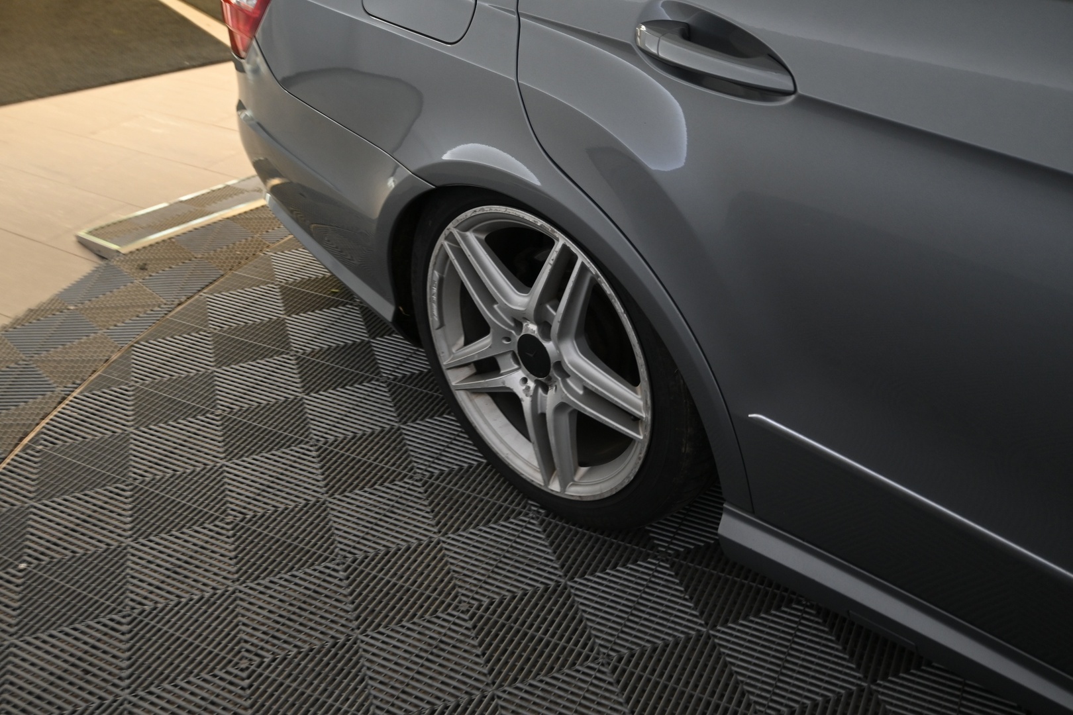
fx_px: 984
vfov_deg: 40.0
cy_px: 358
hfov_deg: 57.2
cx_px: 536
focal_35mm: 33
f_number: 4
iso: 400
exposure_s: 1/40
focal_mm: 22
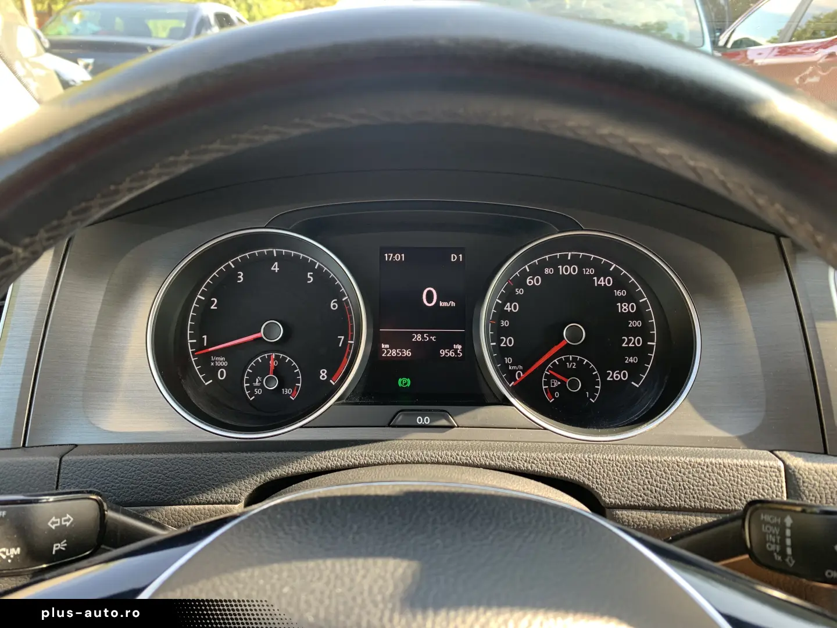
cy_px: 314
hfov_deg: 67.3
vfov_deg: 53.1
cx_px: 418
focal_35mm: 26
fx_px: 629
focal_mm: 4.25
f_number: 1.8
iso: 100
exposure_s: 1/121
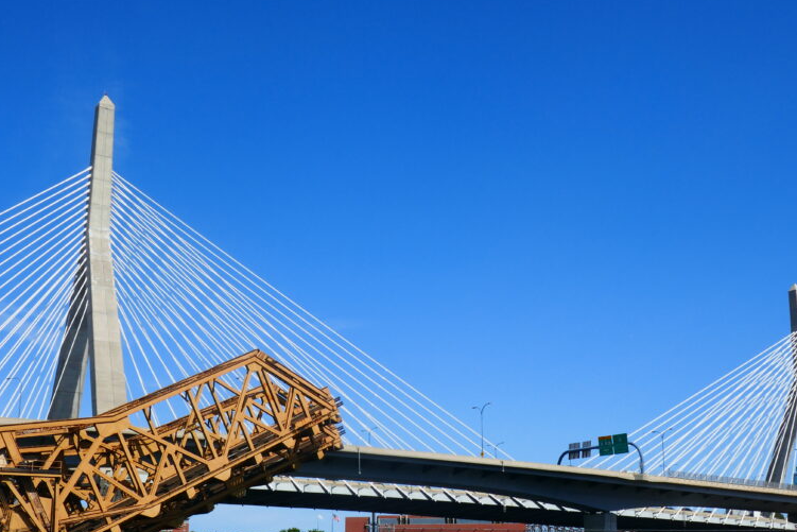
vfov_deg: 29.8
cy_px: 321
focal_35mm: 45
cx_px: 465
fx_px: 996
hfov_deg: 43.4
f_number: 5.6
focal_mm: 12.1
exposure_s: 1/800
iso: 125
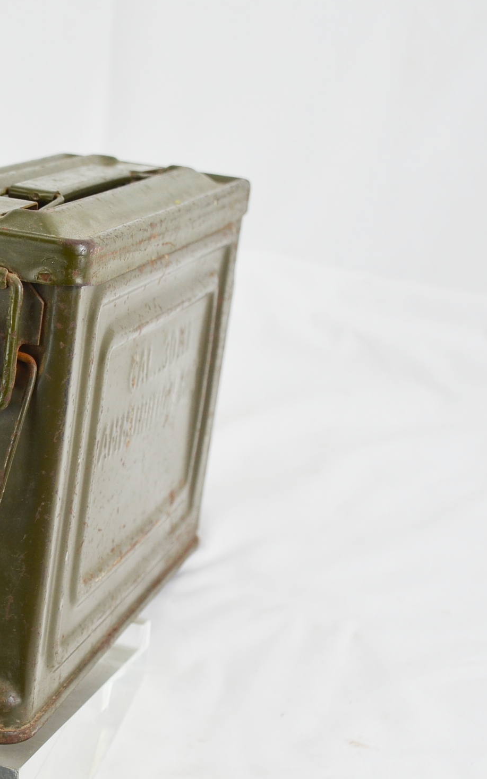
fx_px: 1741
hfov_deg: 15.5
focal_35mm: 82
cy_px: 418
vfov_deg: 25.2
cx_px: -43
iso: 280
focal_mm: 32
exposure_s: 1/125
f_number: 5.6
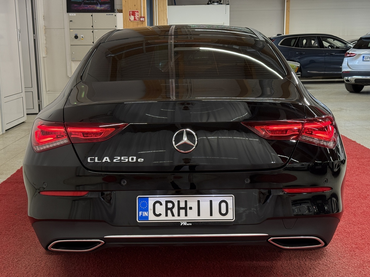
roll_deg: +0.6
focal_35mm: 48
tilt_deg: -9.8
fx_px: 513
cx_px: 185
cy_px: 138
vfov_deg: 30.3
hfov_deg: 39.7
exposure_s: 1/81
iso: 125
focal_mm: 6.76
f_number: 1.78
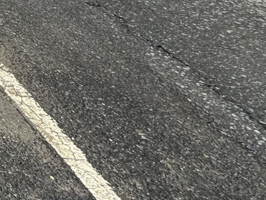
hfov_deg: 15.4
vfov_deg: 19.3
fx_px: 538
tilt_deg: -26.5
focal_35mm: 70
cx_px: -365
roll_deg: -2.3
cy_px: -67
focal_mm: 2.22
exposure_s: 1/1217
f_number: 2.2
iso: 40
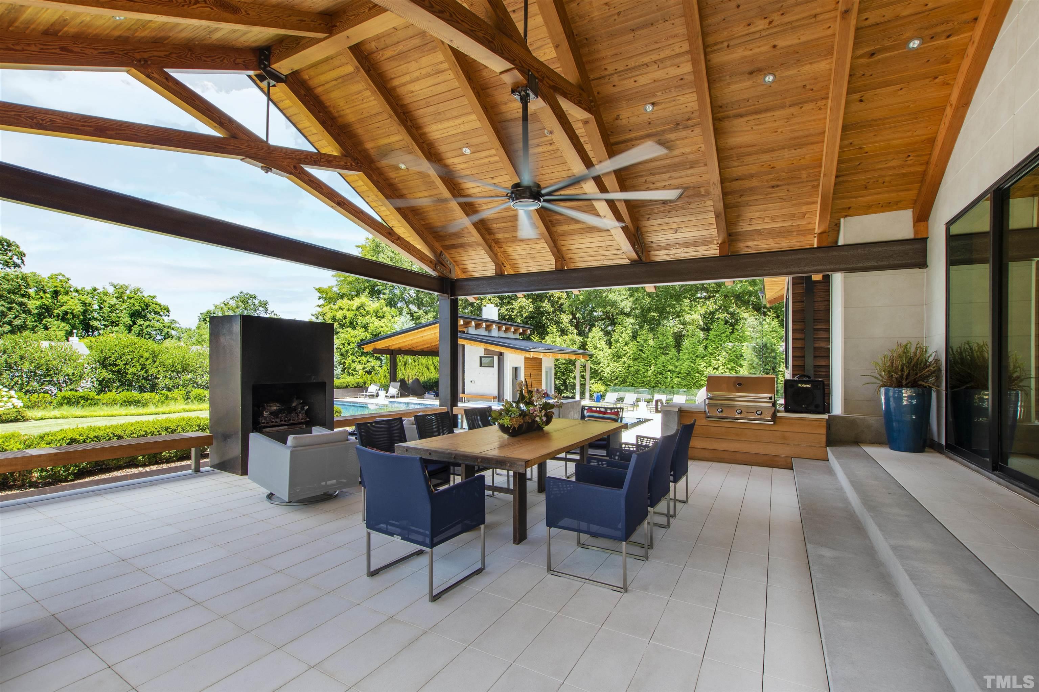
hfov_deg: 100.4
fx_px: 433
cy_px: 346
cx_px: 520
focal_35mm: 15
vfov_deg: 77.3
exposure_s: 1/25
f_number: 8
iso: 100
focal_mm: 10
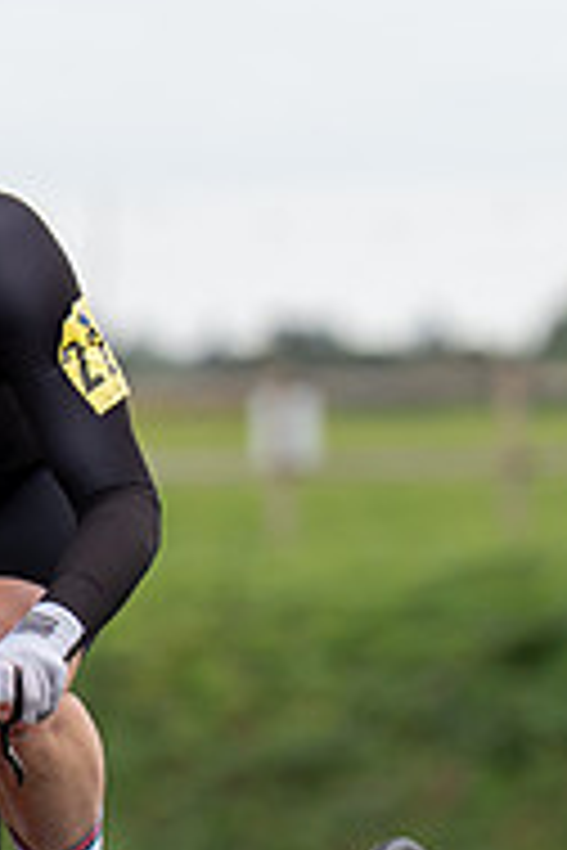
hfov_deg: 1.6
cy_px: 812
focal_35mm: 864
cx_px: -163
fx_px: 20410
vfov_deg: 2.4
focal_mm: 162
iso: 125
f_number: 3.5
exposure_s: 1/1000
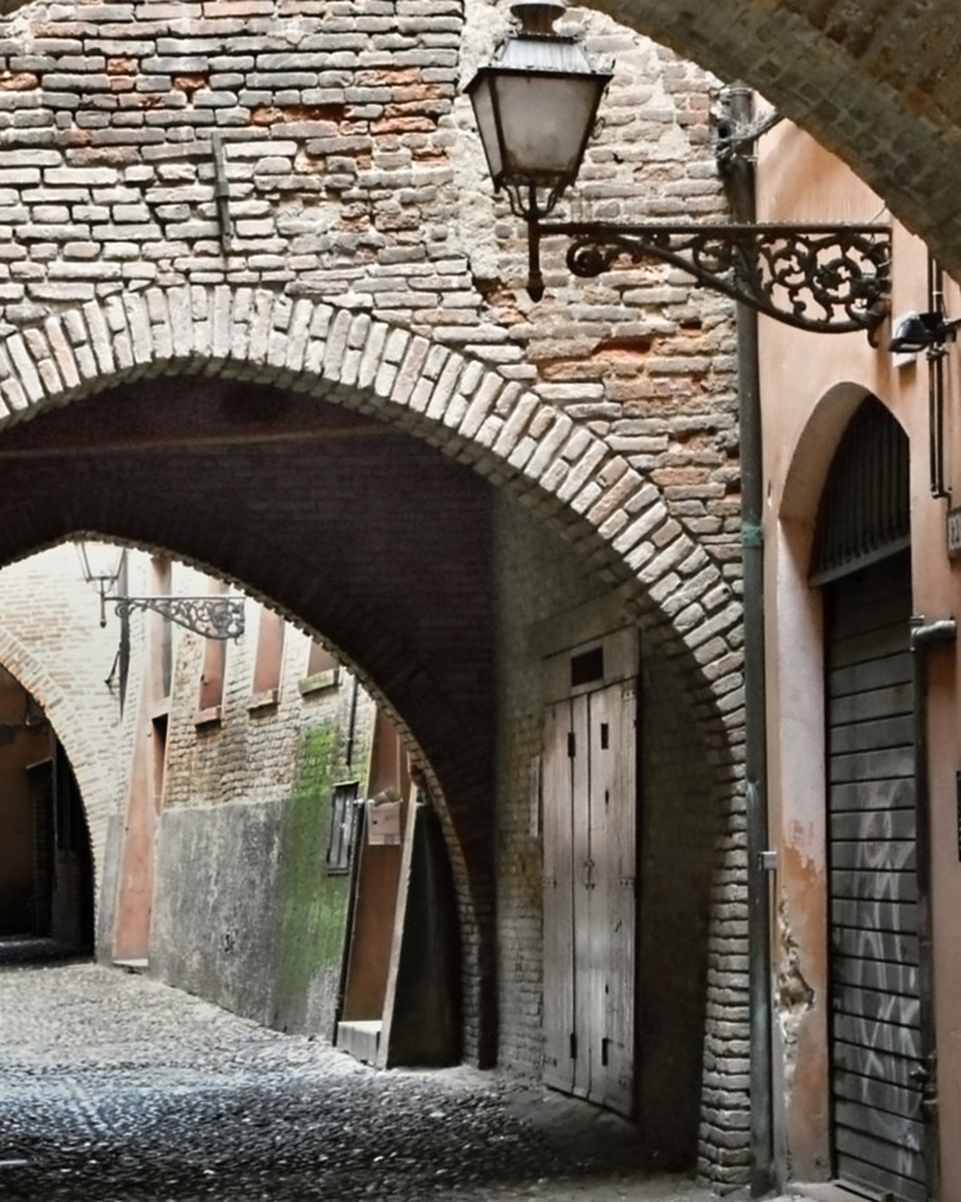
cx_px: 251
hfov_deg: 19.1
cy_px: 818
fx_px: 2844
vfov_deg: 23.7
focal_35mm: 80
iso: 3600
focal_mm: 24
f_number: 10
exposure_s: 1/100
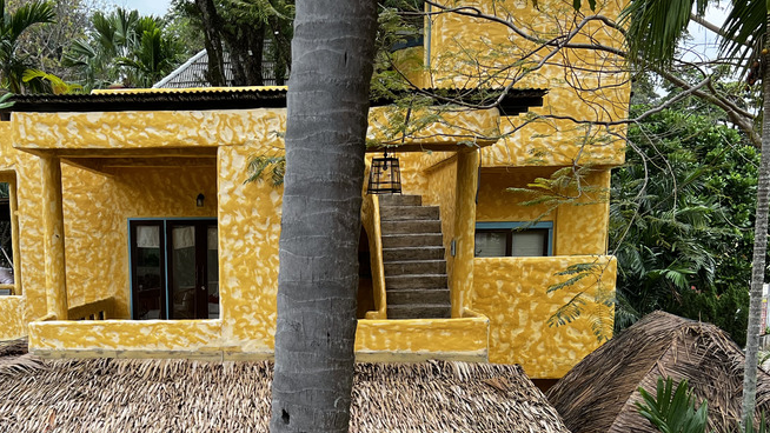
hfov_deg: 39.2
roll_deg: +0.8
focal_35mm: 52
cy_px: 425
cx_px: 237
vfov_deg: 22.3
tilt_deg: -9.7
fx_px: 1062
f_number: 1.5
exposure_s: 1/121
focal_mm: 5.7
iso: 50
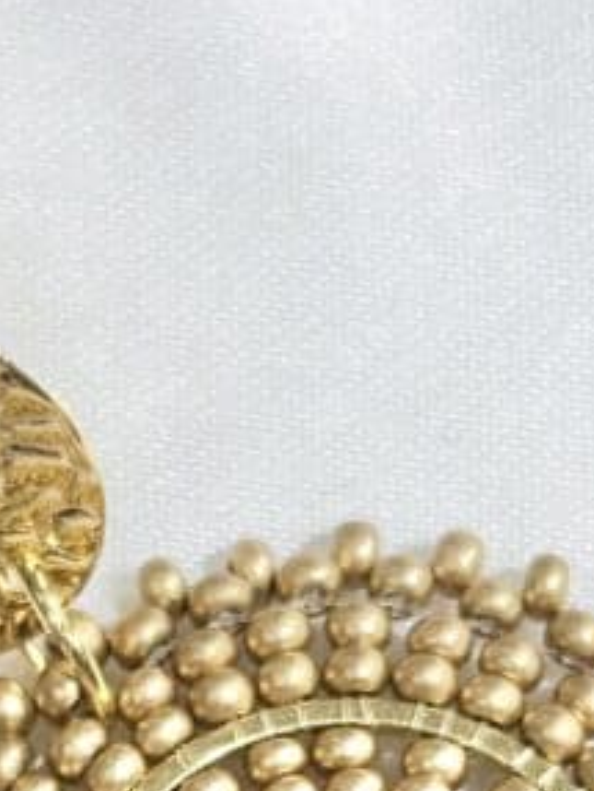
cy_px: 1253
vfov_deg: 10.2
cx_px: 149
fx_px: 4249
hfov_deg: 8.0
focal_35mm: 186
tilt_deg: -68.2
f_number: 1.6
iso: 25
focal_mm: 5.96
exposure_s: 1/151
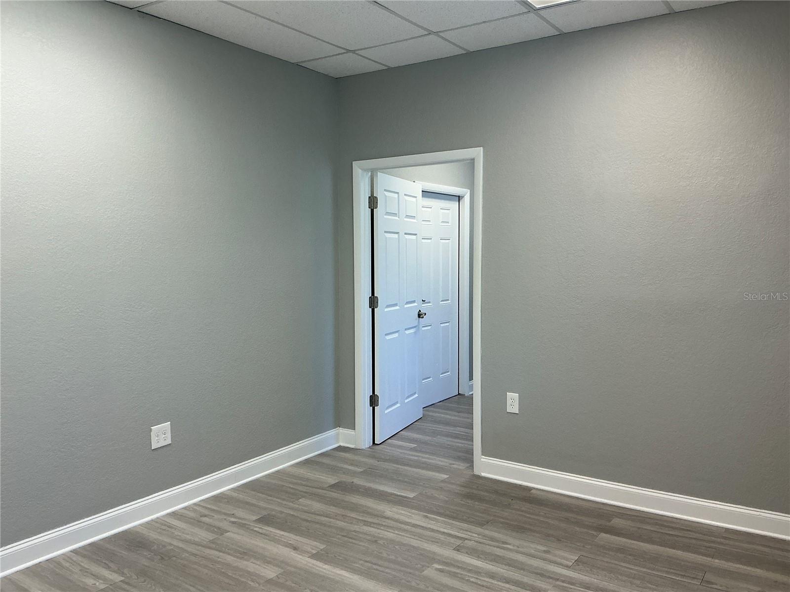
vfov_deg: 49.7
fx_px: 639
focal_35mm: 28
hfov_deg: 63.4
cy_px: 296
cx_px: 395
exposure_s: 1/119
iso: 64
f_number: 1.8
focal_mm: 3
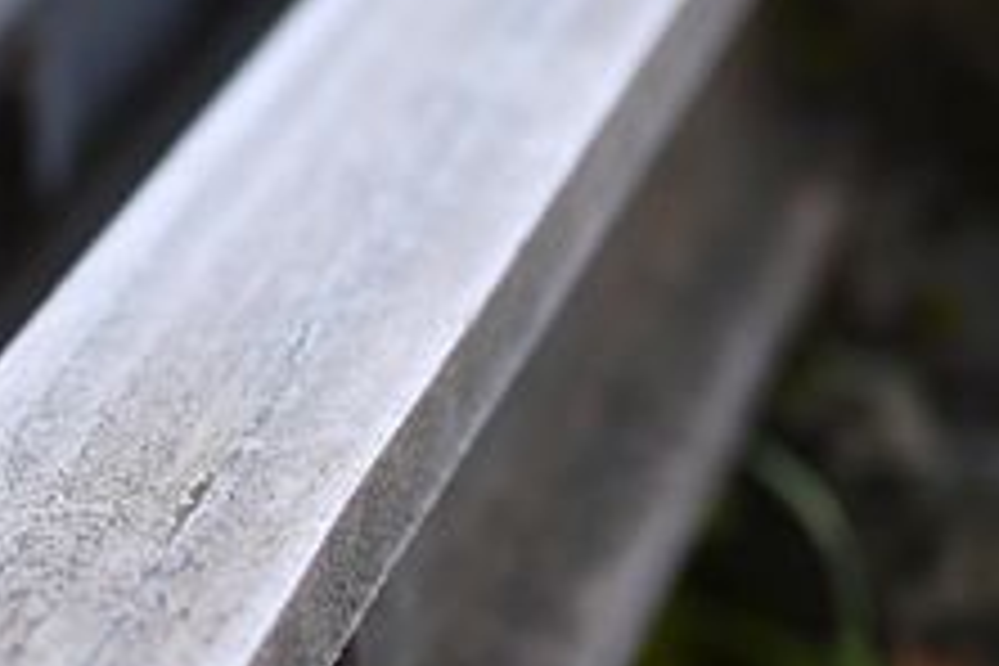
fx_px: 5605
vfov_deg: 6.8
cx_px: -765
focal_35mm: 202
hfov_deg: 9.7
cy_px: 256
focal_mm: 35
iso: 100
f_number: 1.2
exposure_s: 1/1000
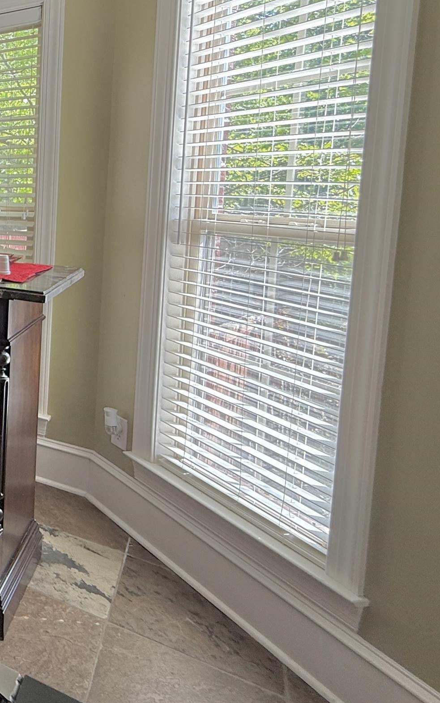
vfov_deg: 63.0
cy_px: 235
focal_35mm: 29
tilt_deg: -3.9
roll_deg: +0.3
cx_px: -222
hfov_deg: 28.2
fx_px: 556
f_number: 2.2
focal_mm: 2.22
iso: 80
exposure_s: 1/99
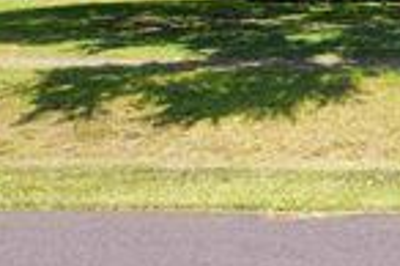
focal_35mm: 82
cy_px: -86
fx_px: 910
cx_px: 589
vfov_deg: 15.7
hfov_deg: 21.2
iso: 20
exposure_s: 1/583
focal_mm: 5.4
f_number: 1.8
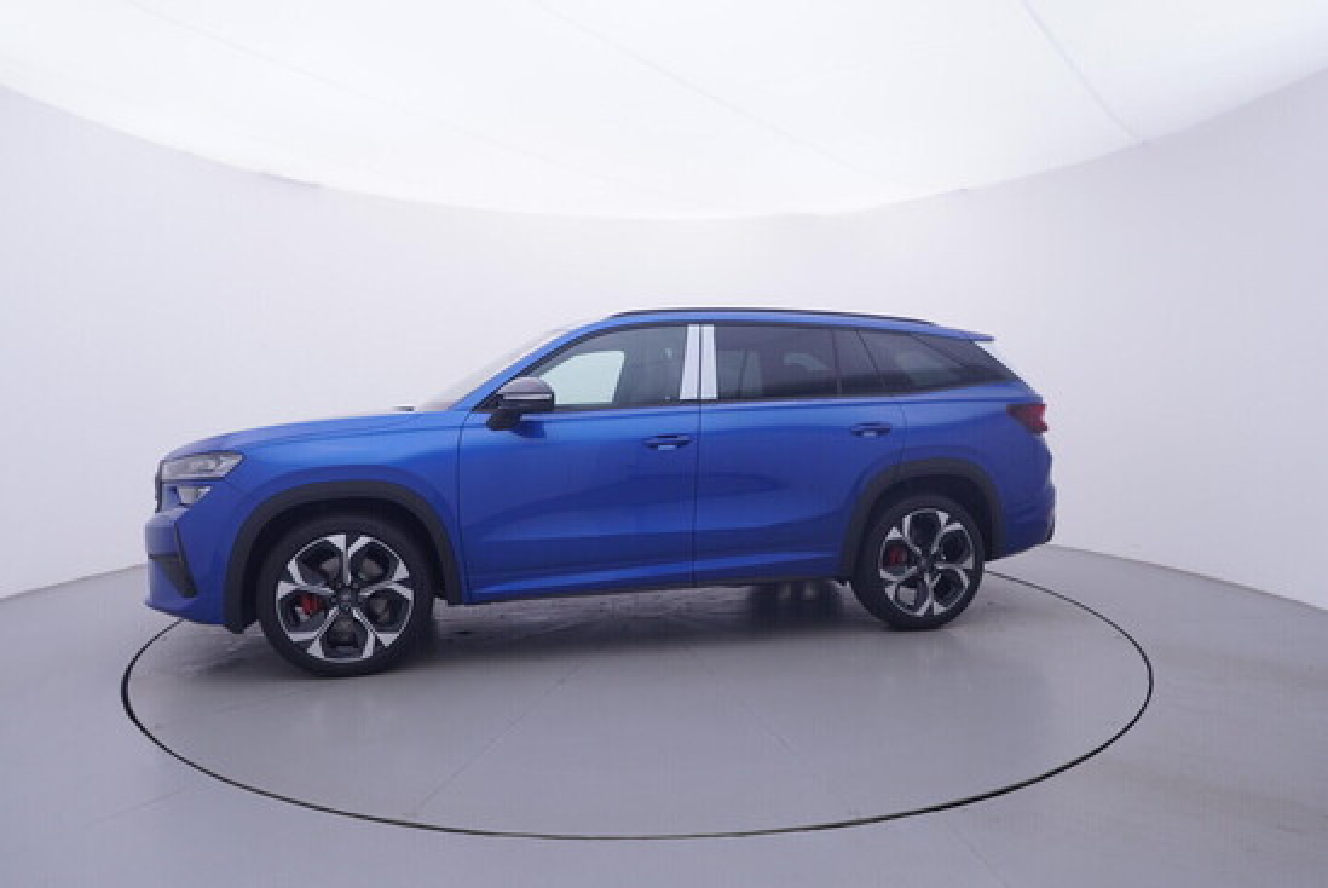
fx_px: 831
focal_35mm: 22
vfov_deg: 56.2
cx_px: 664
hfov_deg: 77.3
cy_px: 444
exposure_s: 1/80
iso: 200
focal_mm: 15
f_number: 5
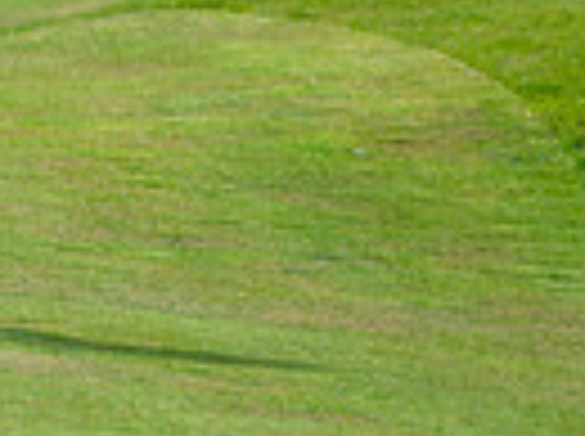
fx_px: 40603
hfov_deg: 0.8
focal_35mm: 2407
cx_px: -688
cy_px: -182
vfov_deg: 0.6
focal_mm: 560
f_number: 4
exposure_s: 1/2500
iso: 500
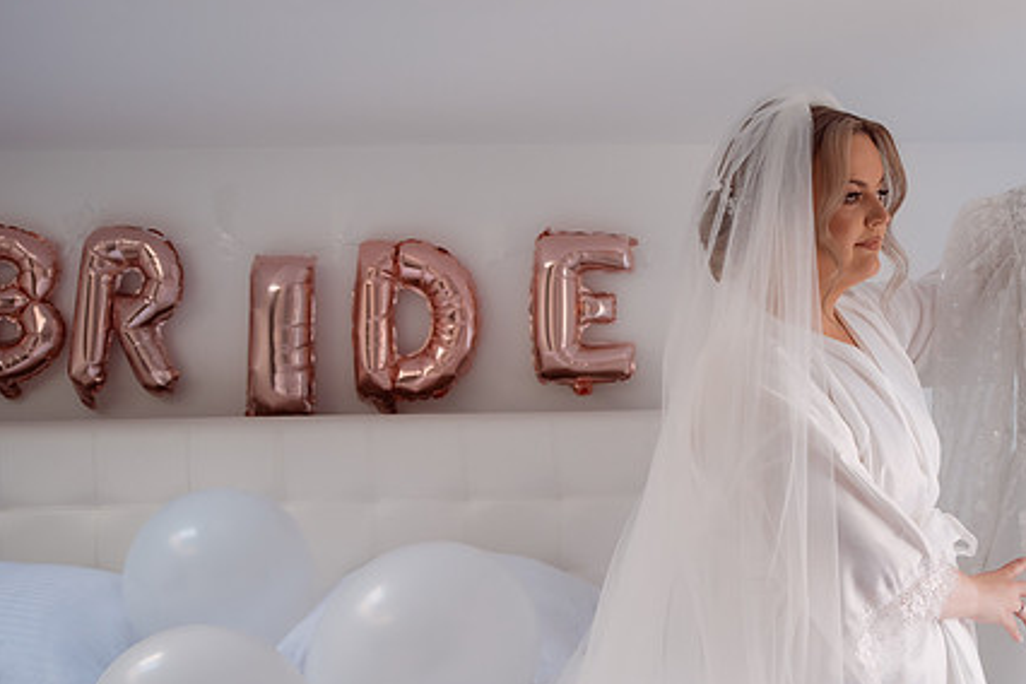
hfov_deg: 32.8
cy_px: 291
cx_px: 844
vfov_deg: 23.0
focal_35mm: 59
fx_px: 1681
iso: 800
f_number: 2.8
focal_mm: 35
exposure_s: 1/250
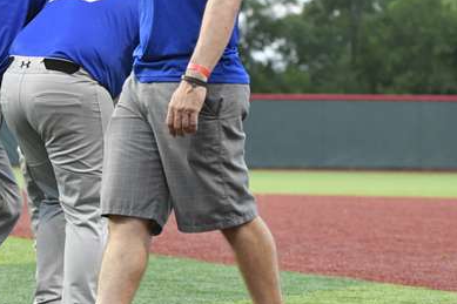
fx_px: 3083
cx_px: 67
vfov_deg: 5.6
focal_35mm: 243
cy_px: 79
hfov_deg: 8.5
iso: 2000
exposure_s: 1/500
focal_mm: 70
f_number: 3.2
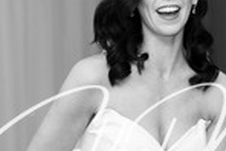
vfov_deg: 4.5
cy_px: 59
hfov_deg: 6.7
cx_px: 208
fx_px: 1917
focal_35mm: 305
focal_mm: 105
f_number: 2.8
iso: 400
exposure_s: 1/200
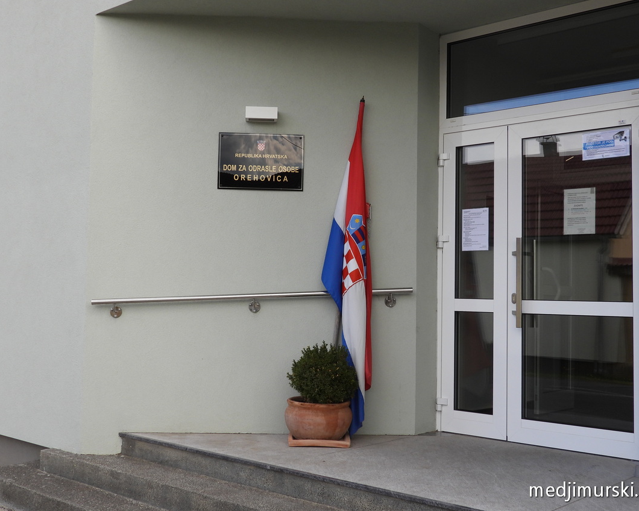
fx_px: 794
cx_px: 300
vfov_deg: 35.7
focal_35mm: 42
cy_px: 243
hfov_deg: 43.8
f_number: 3.2
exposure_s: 1/500
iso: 100
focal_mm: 6.8
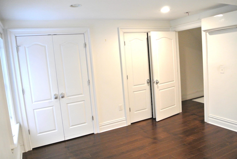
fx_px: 185
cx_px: 118
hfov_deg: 65.4
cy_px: 80
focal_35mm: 28
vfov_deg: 46.5
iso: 1000
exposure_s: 1/30
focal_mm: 10.7
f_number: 3.5
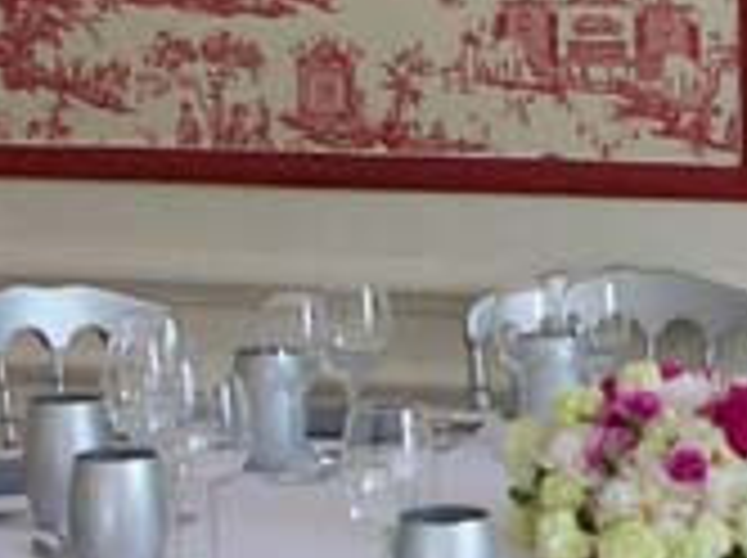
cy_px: 410
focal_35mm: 164
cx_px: 639
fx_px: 3534
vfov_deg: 9.0
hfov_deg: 12.0
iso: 146
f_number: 2.8
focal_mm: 5.7
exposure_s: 1/128
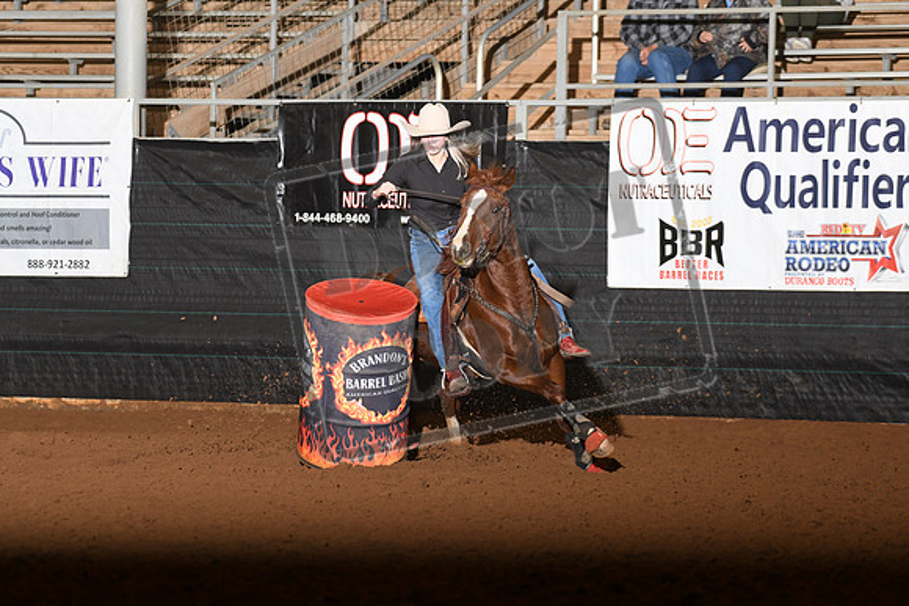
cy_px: 303
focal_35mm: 220
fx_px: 5556
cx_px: 454
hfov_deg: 9.4
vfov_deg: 6.2
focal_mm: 220
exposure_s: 1/250
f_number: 5.6
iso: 1000
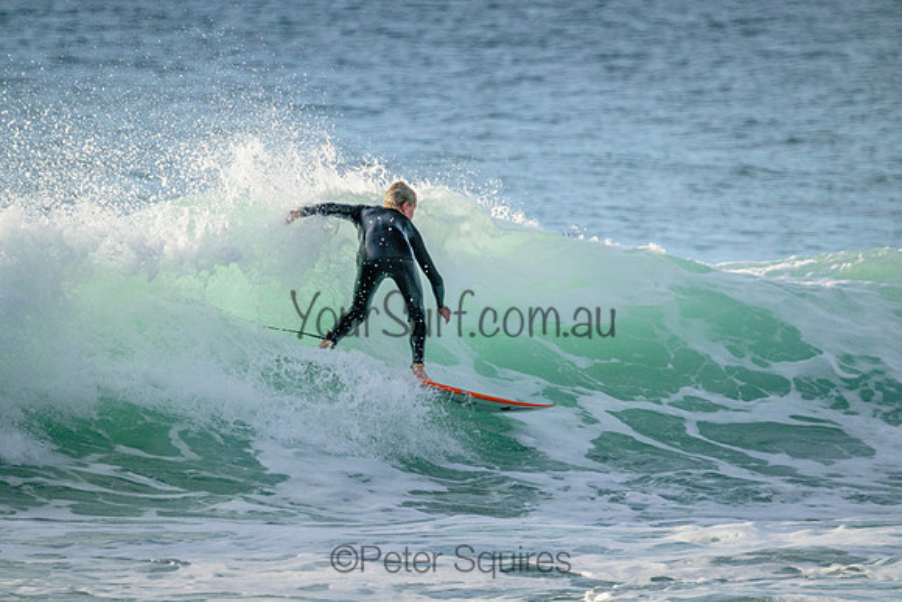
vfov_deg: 1.7
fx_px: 20048
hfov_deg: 2.6
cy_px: 301
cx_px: 451
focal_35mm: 800
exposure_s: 1/1250
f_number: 11
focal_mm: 800
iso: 3600
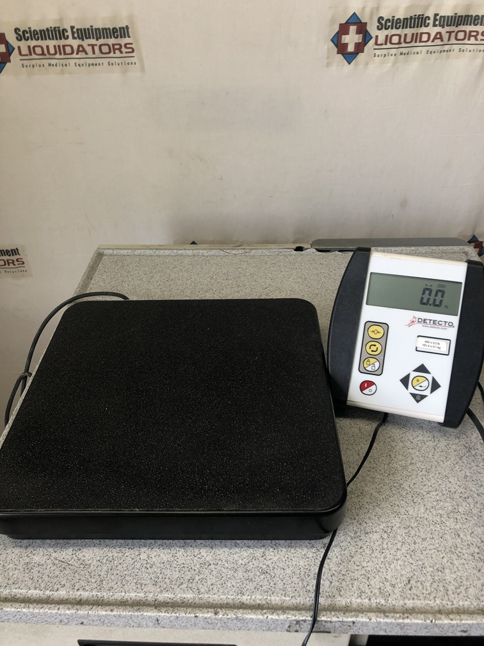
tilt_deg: -38.6
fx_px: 522
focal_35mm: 28
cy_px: 323
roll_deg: +0.4
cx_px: 242
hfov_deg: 49.7
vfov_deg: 63.4
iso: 32
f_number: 1.8
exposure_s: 1/120
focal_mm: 3.99
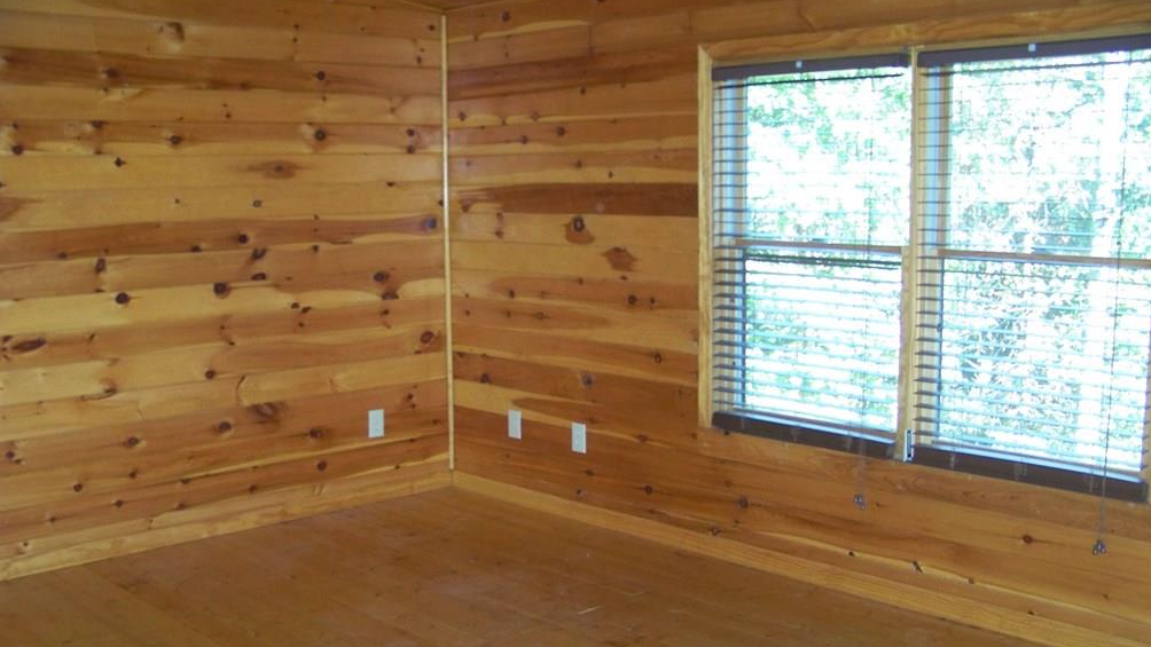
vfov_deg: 29.7
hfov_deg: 50.5
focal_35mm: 40
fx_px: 1221
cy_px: 355
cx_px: 569
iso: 200
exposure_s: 1/30
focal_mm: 5.85
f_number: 2.8
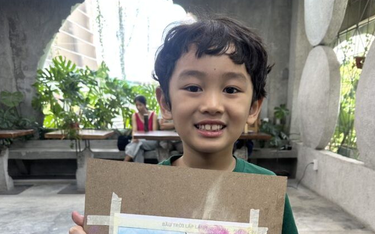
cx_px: 205
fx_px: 388
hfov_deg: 51.5
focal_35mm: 38
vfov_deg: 31.3
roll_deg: -0.3
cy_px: 228
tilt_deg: -17.3
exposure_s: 1/159
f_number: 1.78
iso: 80
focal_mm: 6.86
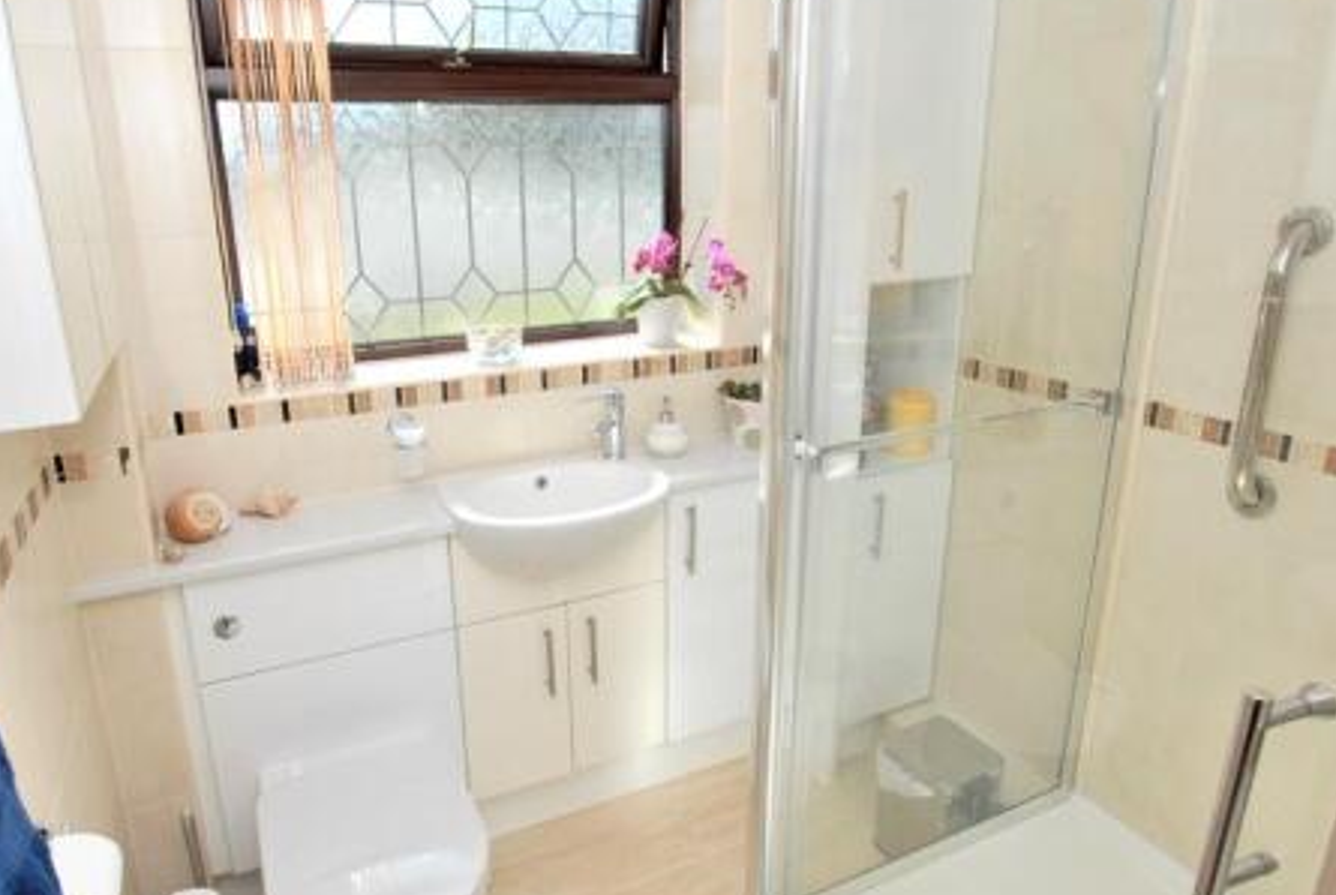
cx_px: 611
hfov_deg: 78.3
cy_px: 419
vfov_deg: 57.3
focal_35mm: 22
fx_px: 818
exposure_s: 1/125
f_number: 7.1
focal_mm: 10
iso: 200
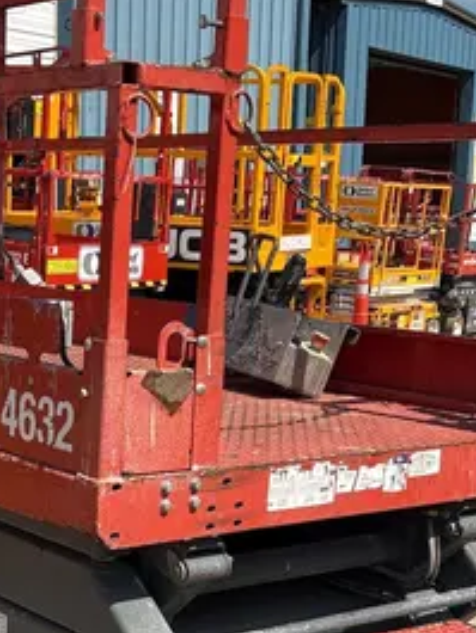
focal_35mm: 72
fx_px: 1319
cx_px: 69
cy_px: 543
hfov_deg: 20.1
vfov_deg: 26.3
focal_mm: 5.96
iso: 50
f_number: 1.6
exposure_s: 1/4950
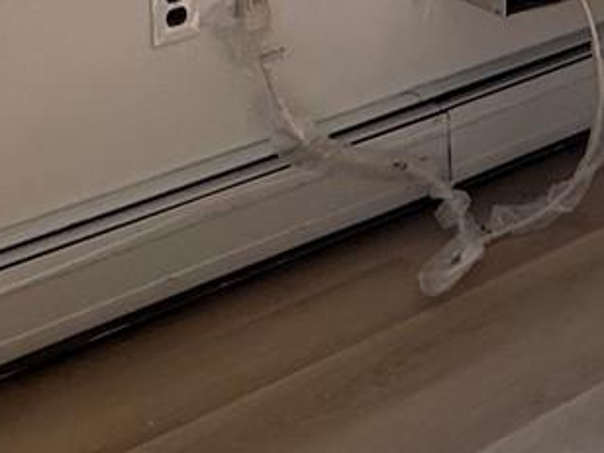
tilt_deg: -3.8
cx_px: 890
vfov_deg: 13.5
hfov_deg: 18.7
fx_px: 1623
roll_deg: -1.6
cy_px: -473
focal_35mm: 93
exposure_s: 1/293
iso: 40
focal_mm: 2.22
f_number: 2.2
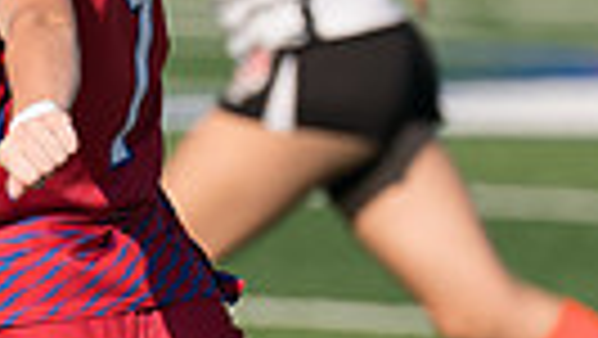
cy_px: 261
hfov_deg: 1.7
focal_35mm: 1262
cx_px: 61
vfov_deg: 1.0
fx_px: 20023
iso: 100
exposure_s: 1/2000
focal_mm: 200
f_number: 2.8
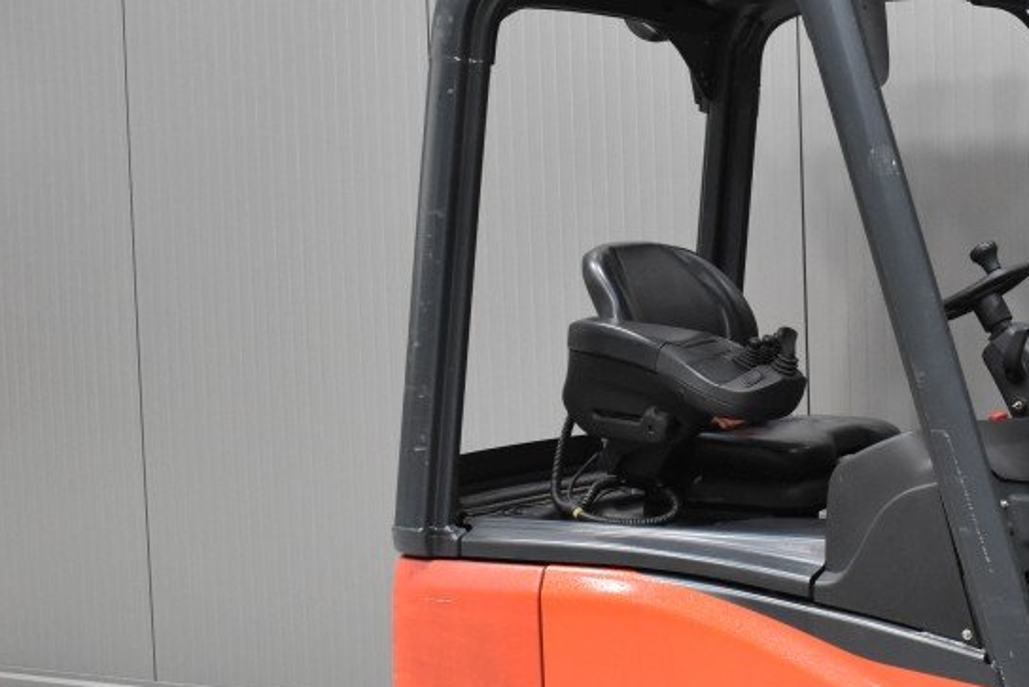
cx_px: 961
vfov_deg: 17.9
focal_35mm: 76
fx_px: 2176
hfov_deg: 25.6
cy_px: 424
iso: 1600
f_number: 5.6
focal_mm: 23
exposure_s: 1/30
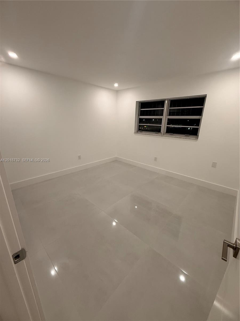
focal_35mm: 14
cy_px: 160
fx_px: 129
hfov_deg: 85.7
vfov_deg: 102.1
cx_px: 120
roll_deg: -1.1
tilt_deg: -17.0
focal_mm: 2.22
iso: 200
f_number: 2.2
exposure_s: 1/120
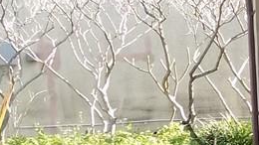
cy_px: 173
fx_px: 1057
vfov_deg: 7.8
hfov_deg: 12.1
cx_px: 551
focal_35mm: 154
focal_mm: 4
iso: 80
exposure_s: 1/160
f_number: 3.1
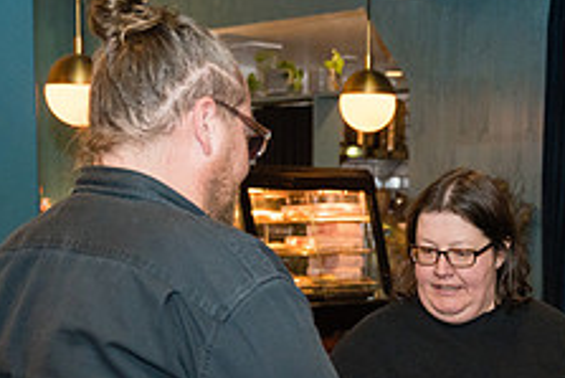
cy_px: 430
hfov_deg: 24.0
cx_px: 461
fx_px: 1303
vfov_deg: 16.0
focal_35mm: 83
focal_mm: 31.9
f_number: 2.8
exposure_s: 1/125
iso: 3200
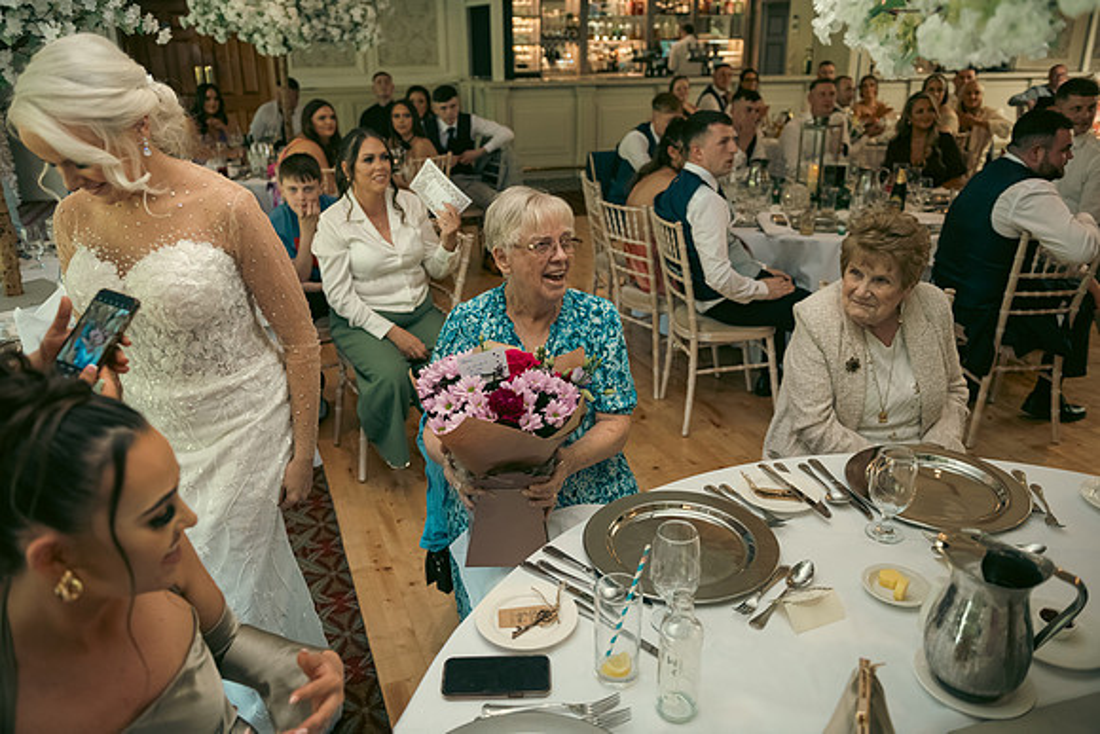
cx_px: 550
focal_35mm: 27
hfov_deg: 67.4
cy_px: 367
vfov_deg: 48.0
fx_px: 825
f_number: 3.5
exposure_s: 1/160
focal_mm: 27
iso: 800
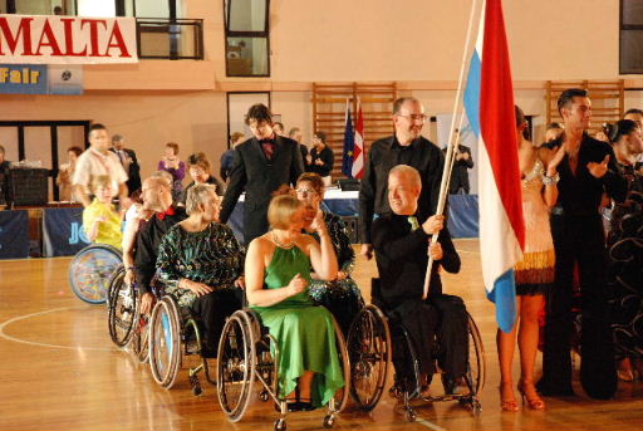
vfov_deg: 18.2
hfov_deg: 27.0
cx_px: 322
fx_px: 1341
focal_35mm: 75
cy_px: 216
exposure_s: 1/20
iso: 1600
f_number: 4.5
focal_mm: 50
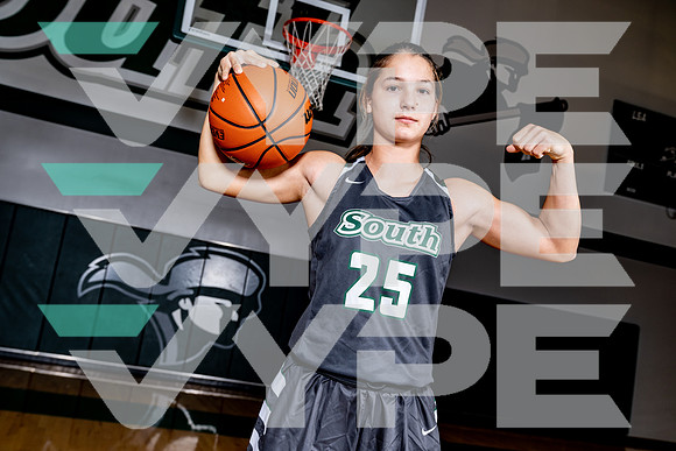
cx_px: 338
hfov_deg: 50.7
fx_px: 714
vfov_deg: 35.1
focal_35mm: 38
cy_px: 226
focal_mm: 38
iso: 250
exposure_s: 1/125
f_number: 5.6
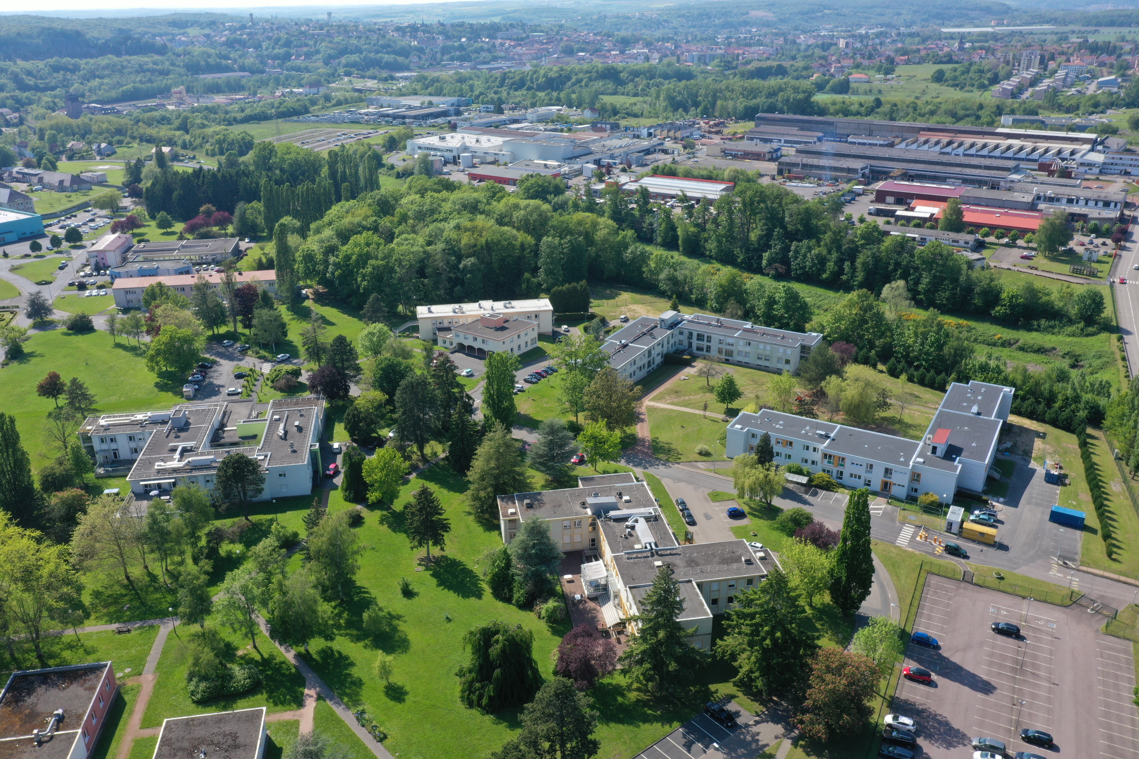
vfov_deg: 46.4
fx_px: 886
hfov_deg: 65.5
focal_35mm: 28
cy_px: 380
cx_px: 570
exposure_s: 1/200
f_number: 7.1
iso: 100
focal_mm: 10.26
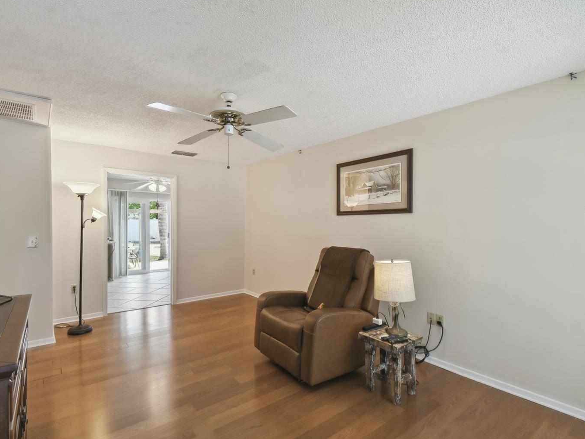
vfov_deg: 74.7
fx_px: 287
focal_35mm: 17
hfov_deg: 91.0
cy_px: 210
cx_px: 281
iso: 100
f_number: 7.1
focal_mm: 10
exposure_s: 1/15
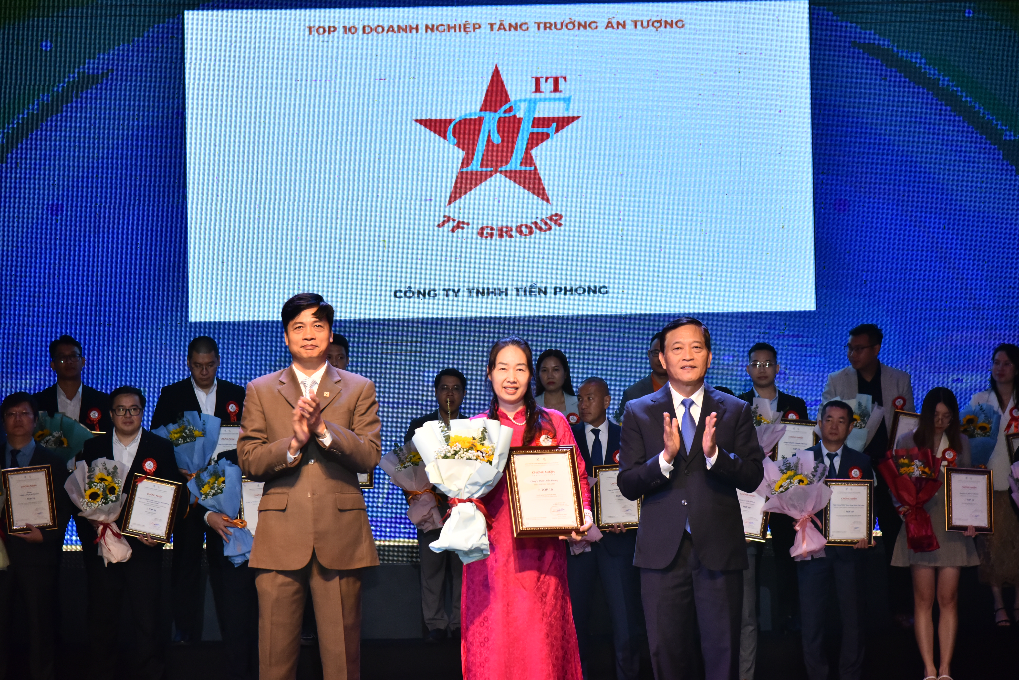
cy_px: 340
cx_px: 510
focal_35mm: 95
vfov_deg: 14.4
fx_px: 2690
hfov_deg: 21.5
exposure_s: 1/200
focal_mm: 95
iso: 1600
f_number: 5
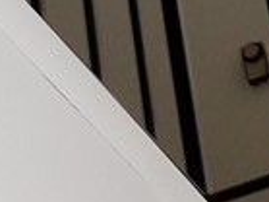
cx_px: 110
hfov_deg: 9.9
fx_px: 1545
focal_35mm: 199
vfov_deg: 7.5
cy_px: 87
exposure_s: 1/40
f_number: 1.9
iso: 200
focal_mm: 3.6
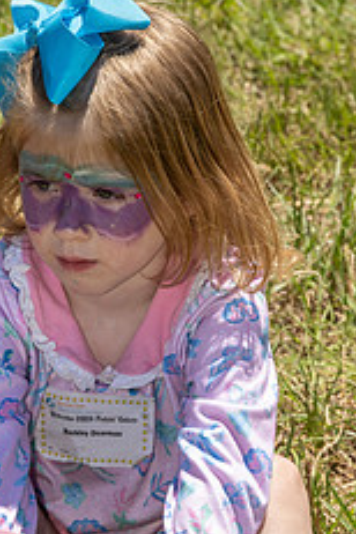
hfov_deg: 4.5
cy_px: 411
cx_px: 92
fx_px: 4479
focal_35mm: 302
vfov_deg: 6.8
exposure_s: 1/200
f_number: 13
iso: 200
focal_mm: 155
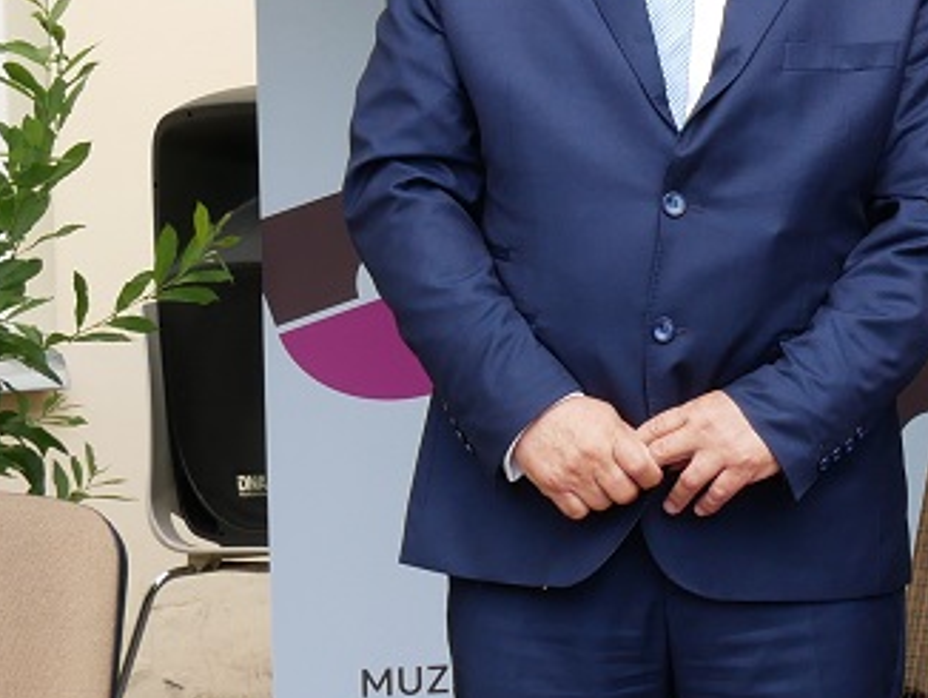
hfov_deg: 9.2
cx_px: 1574
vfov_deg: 7.2
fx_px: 5527
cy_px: 16
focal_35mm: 206
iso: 200
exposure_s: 1/160
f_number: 8
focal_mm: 28
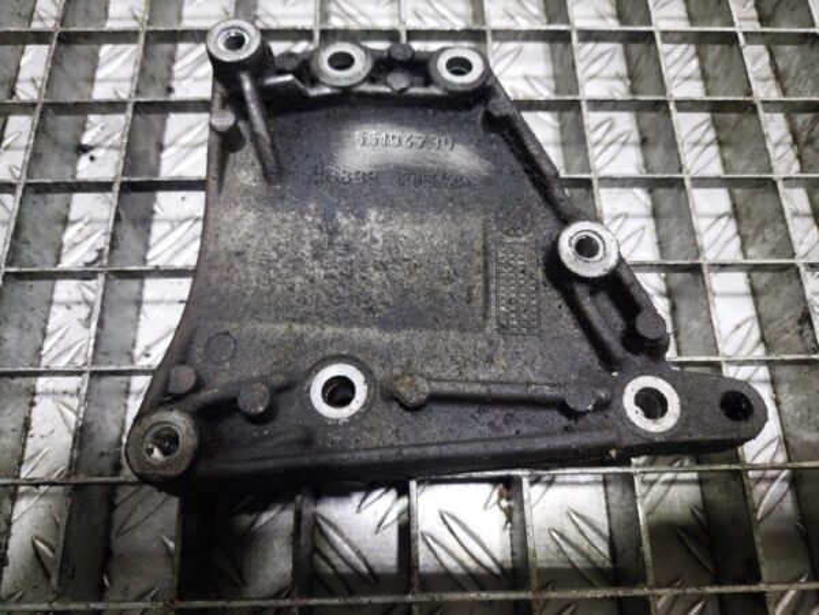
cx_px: 410
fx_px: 591
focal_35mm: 25
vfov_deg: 54.9
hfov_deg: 69.4
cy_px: 308
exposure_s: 1/50
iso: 200
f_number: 1.8
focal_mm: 5.23
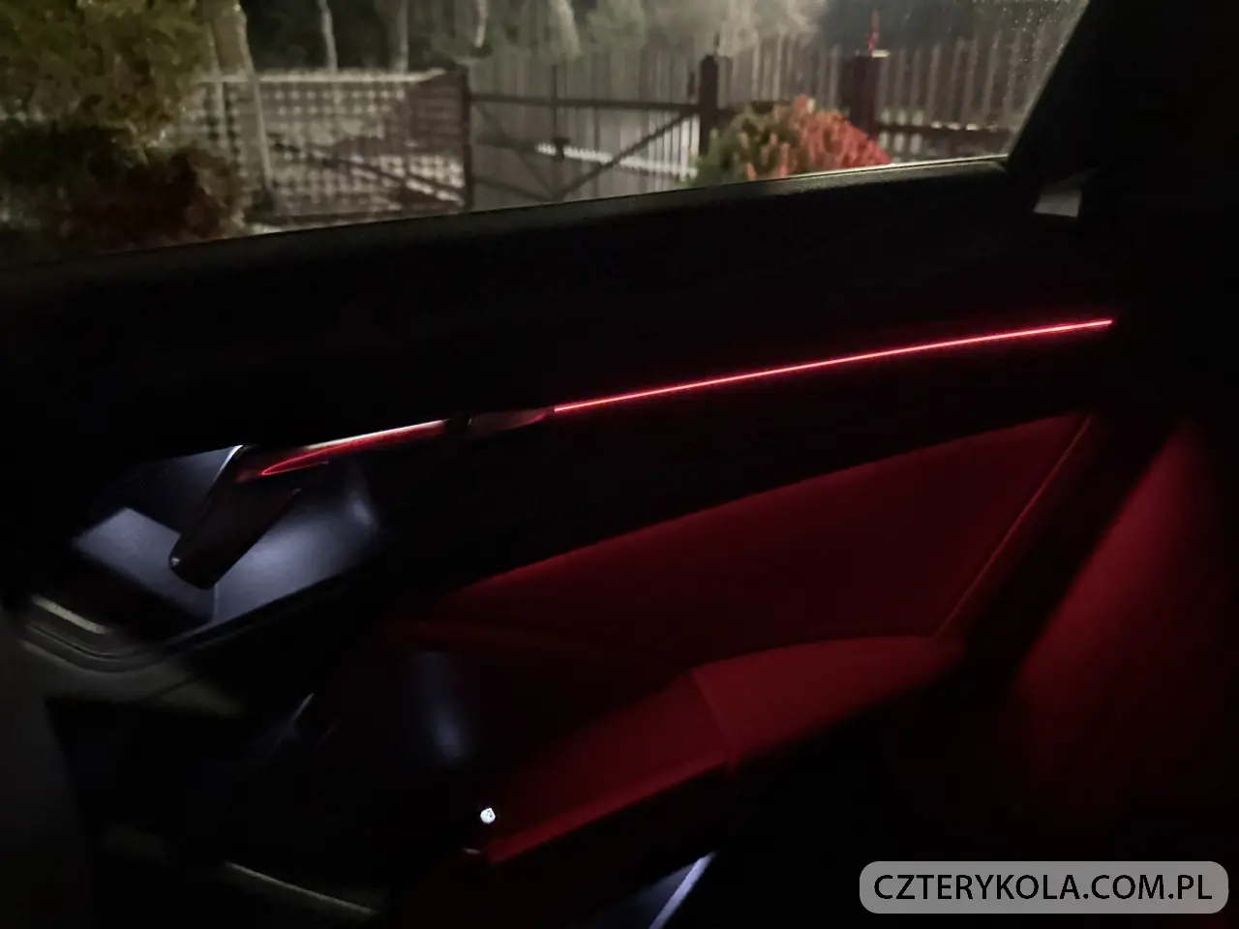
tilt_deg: -22.3
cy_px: 464
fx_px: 859
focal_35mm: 24
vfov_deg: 56.8
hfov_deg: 71.6
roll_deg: +0.2
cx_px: 620
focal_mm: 6.76
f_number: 1.78
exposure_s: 1/15
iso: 12500
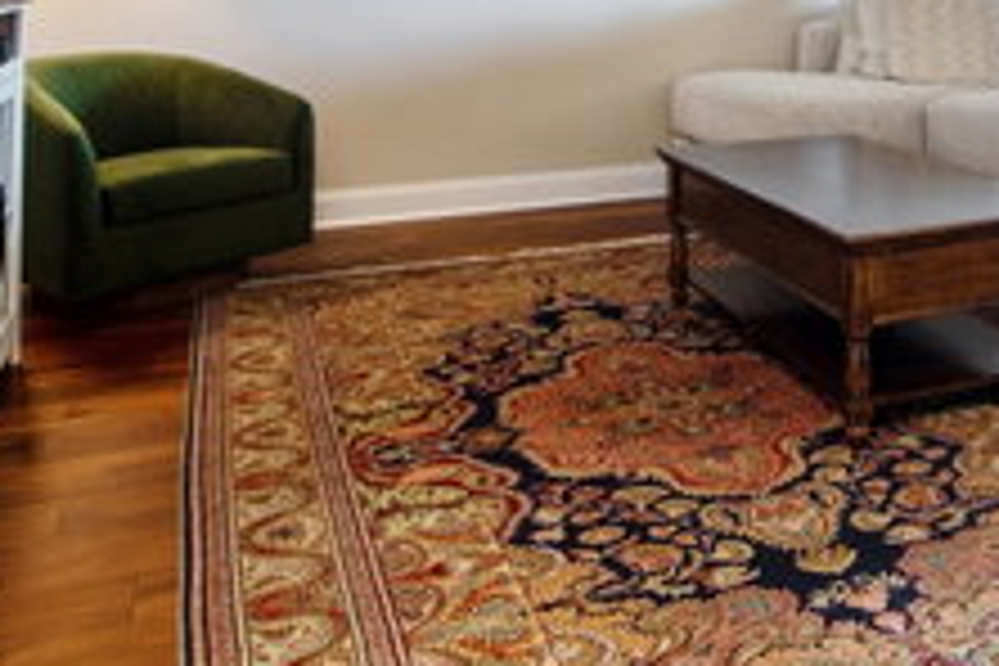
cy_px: -4
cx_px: 801
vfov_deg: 31.5
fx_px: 1082
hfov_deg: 46.9
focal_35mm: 39
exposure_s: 1/3
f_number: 8
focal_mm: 12
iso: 200
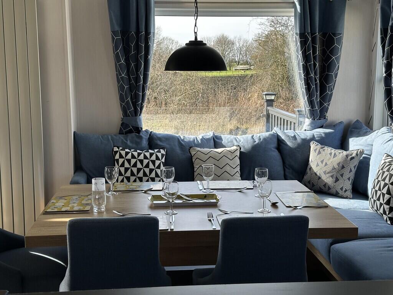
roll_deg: +0.3
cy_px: 148
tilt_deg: -9.7
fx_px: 545
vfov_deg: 30.3
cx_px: 196
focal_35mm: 48
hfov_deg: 39.7
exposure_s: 1/532
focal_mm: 6.86
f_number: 1.78
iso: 64
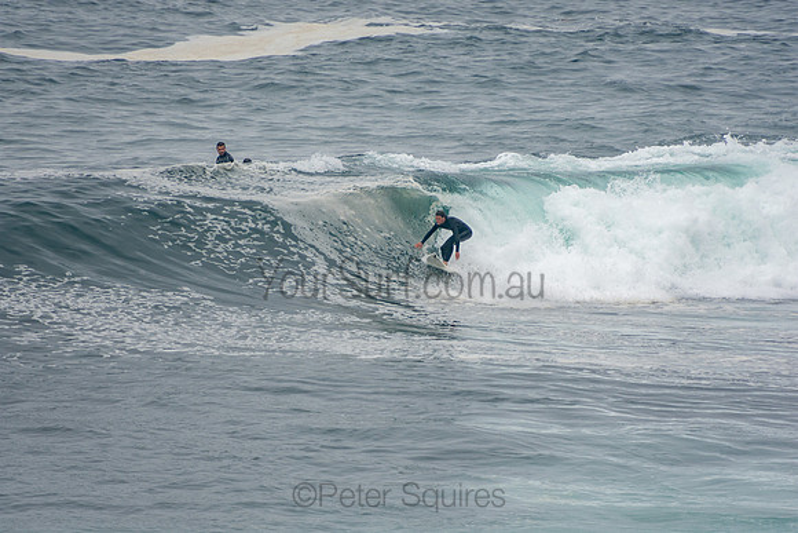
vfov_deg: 2.3
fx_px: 13302
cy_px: 266
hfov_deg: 3.4
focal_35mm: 600
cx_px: 399
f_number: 5.6
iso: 360
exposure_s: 1/1250
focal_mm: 400
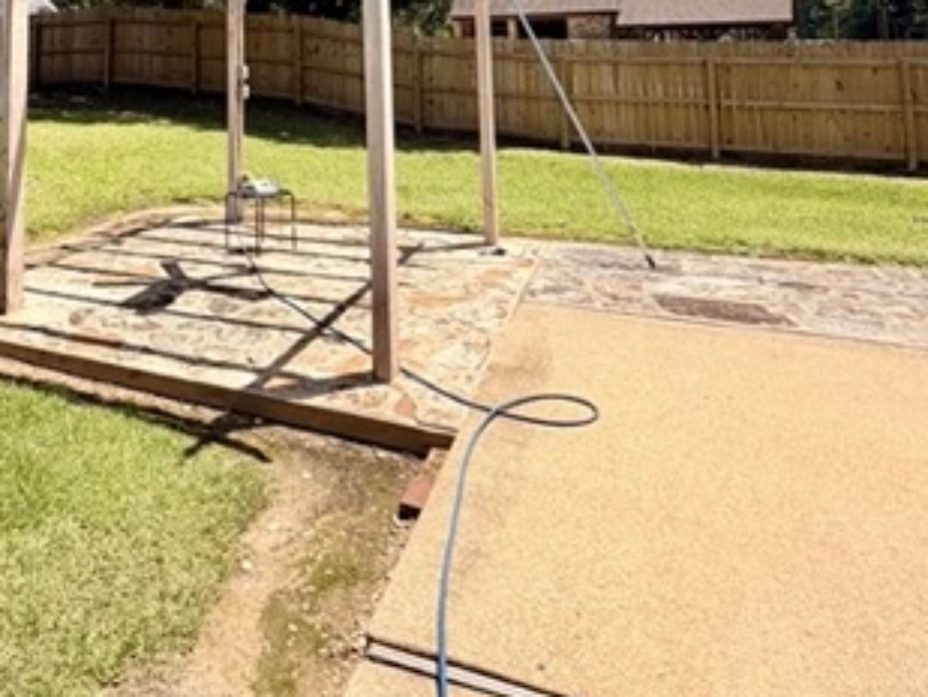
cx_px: 267
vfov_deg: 41.5
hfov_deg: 59.3
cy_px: -12
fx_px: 778
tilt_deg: +4.6
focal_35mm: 29
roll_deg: +0.4
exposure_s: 1/770
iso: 32
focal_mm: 2.22
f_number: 2.2
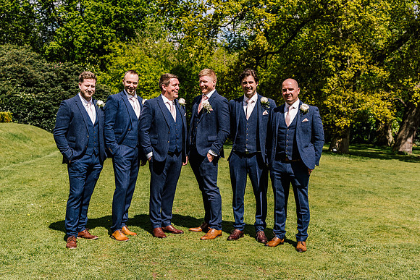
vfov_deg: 29.9
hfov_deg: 43.6
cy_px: 140
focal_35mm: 45
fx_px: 525
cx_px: 210
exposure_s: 1/1600
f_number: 4.5
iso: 160
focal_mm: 45
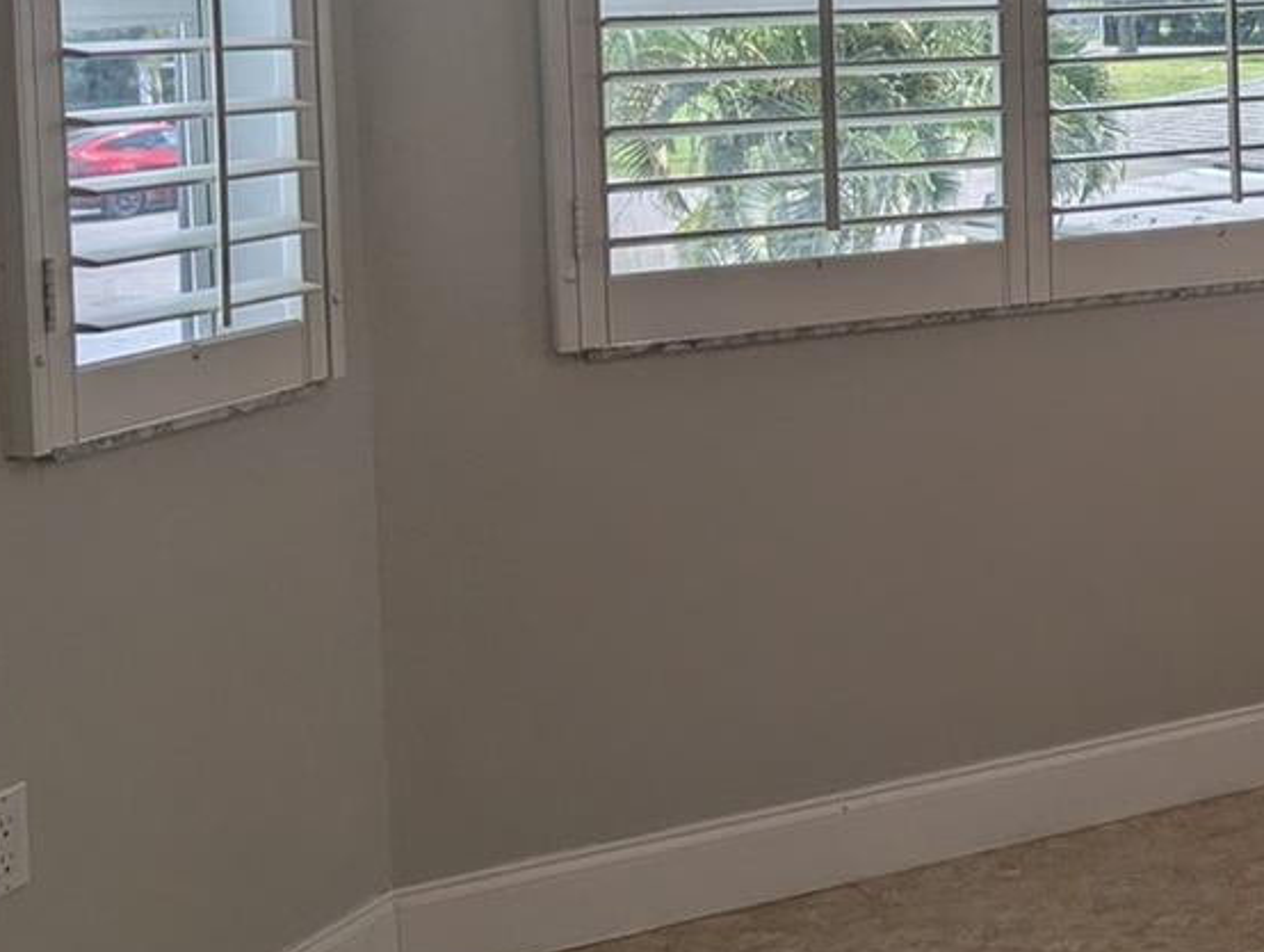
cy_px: 84
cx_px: 1389
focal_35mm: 69
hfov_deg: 26.0
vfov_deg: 20.9
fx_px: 2523
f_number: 1.85
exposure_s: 1/508
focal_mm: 6.81
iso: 50
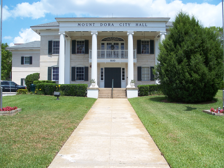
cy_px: 86
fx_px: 246
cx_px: 110
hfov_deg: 49.0
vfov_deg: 37.7
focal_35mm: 38
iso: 64
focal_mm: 7.8
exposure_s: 1/500
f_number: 4
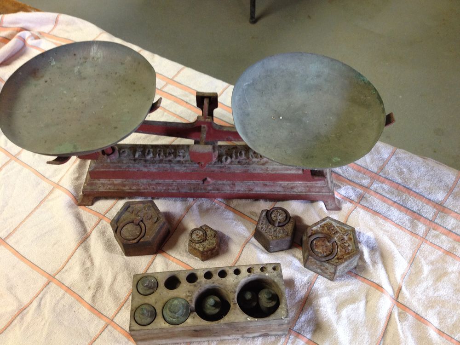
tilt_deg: -54.0
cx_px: 230
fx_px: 465
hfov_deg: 52.6
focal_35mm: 35
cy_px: 172
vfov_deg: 40.7
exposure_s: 1/20
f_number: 2.4
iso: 125
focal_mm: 4.28
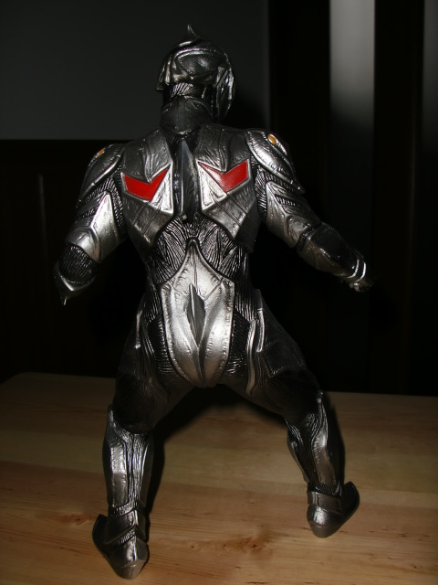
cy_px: 292
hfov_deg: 39.7
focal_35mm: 36
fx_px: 607
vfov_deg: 51.4
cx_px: 219
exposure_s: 1/30
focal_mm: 6.3
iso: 64
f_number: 7.9
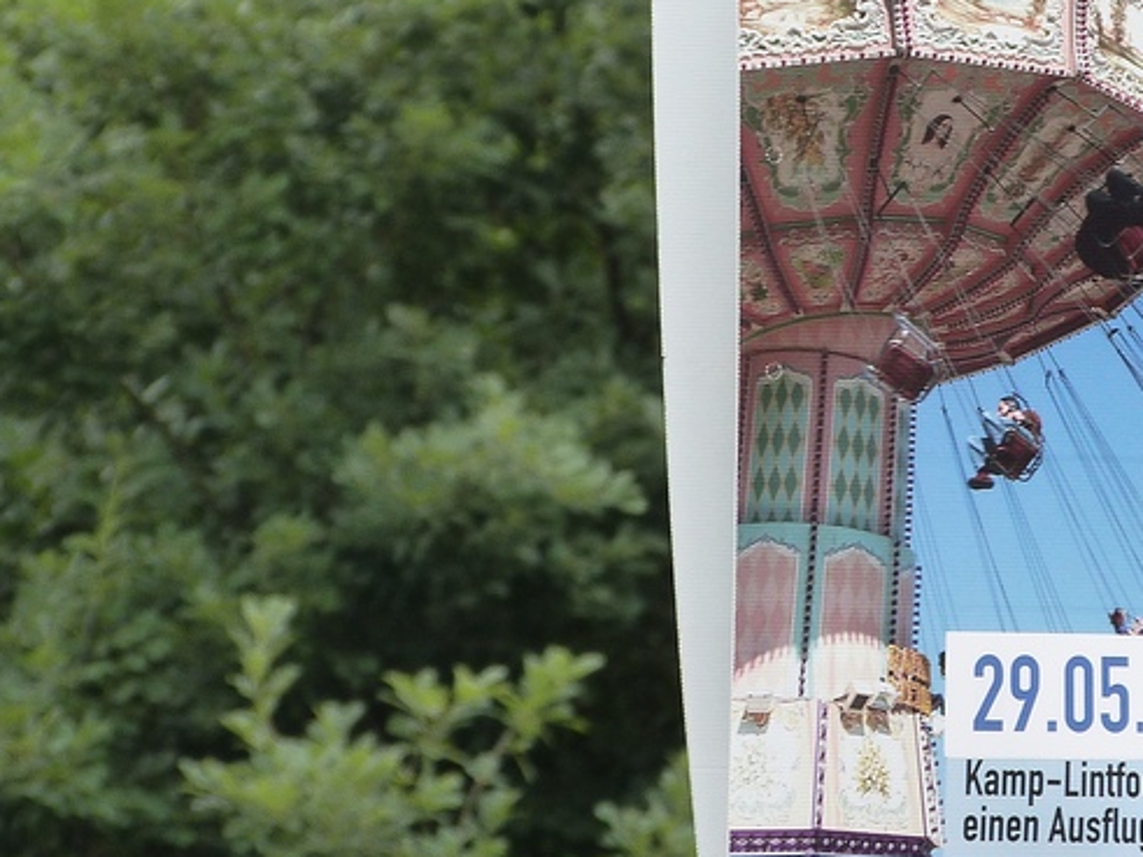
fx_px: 20170
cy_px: 321
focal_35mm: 611
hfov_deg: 3.2
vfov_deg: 2.4
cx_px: 1038
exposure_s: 1/160
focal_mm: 53.5
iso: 160
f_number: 4
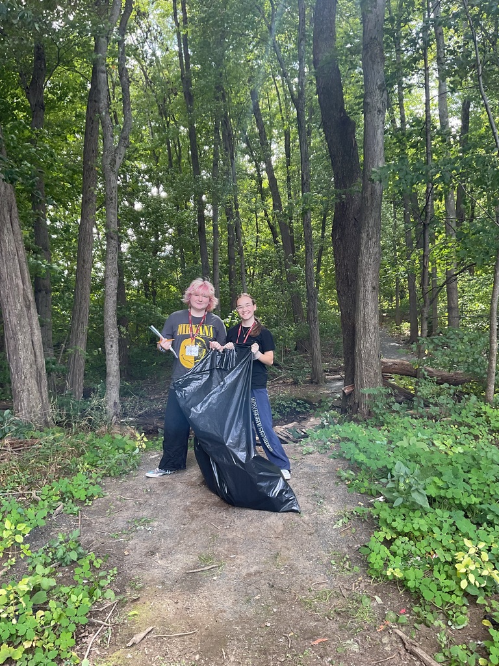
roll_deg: +1.7
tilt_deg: -2.3
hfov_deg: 48.2
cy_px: 333
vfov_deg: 61.7
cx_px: 250
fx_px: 557
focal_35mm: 29
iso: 40
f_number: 1.8
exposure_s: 1/120
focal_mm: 3
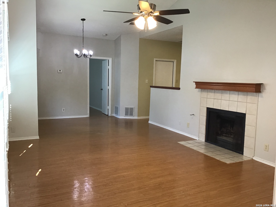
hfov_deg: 58.4
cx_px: 138
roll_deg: -1.4
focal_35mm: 31
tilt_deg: -5.3
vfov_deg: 45.4
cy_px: 104
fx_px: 247
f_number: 2.4
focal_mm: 3.3
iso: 50
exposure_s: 1/30
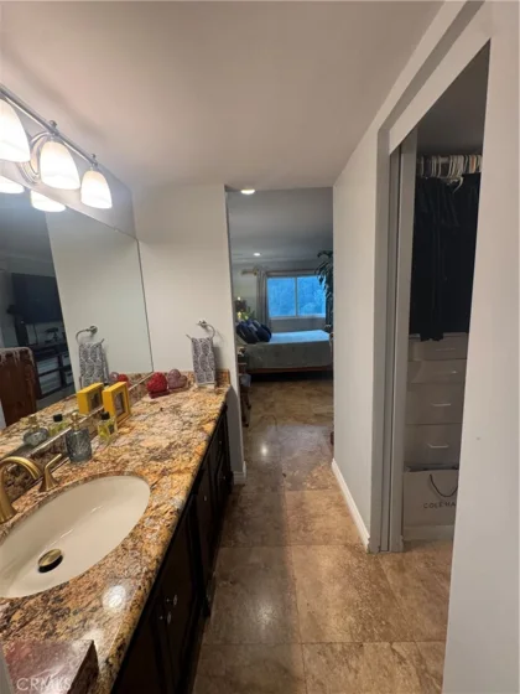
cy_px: 347
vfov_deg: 102.1
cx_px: 260
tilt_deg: -9.6
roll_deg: +2.5
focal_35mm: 14
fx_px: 280
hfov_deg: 85.7
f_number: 2.2
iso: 200
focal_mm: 2.22
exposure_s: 1/120
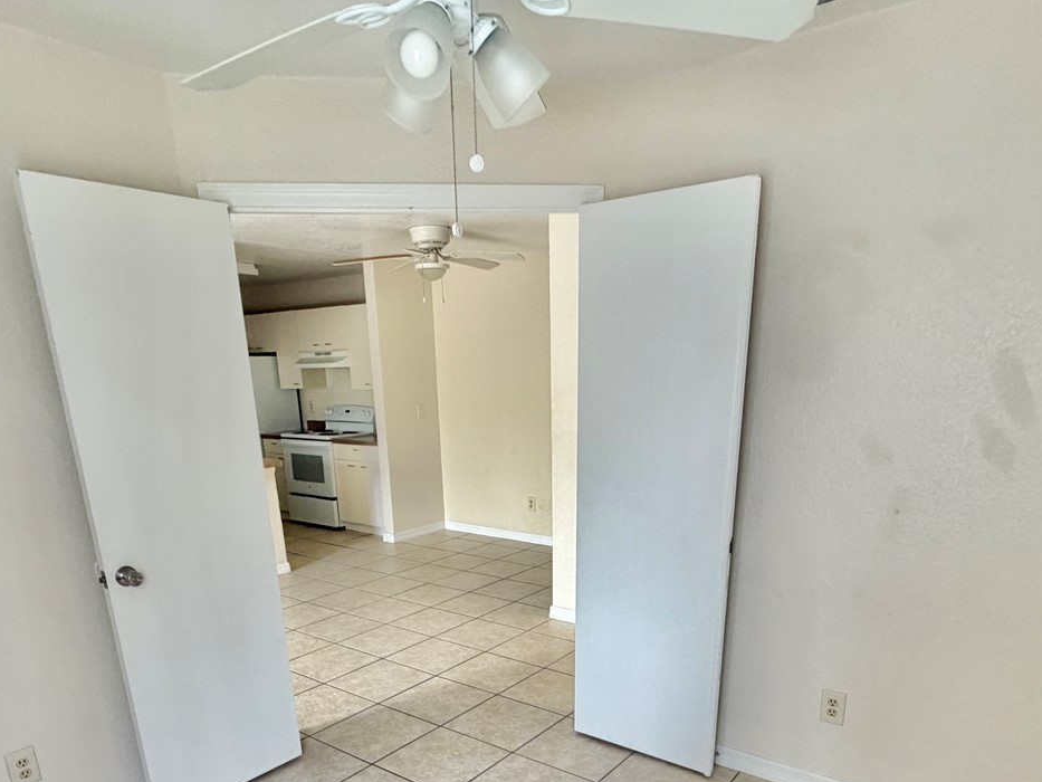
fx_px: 723
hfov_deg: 71.6
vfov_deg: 53.4
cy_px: 616
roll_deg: +2.1
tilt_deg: -19.6
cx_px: 513
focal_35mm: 24
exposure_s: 1/121
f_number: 2.2
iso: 320
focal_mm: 2.22
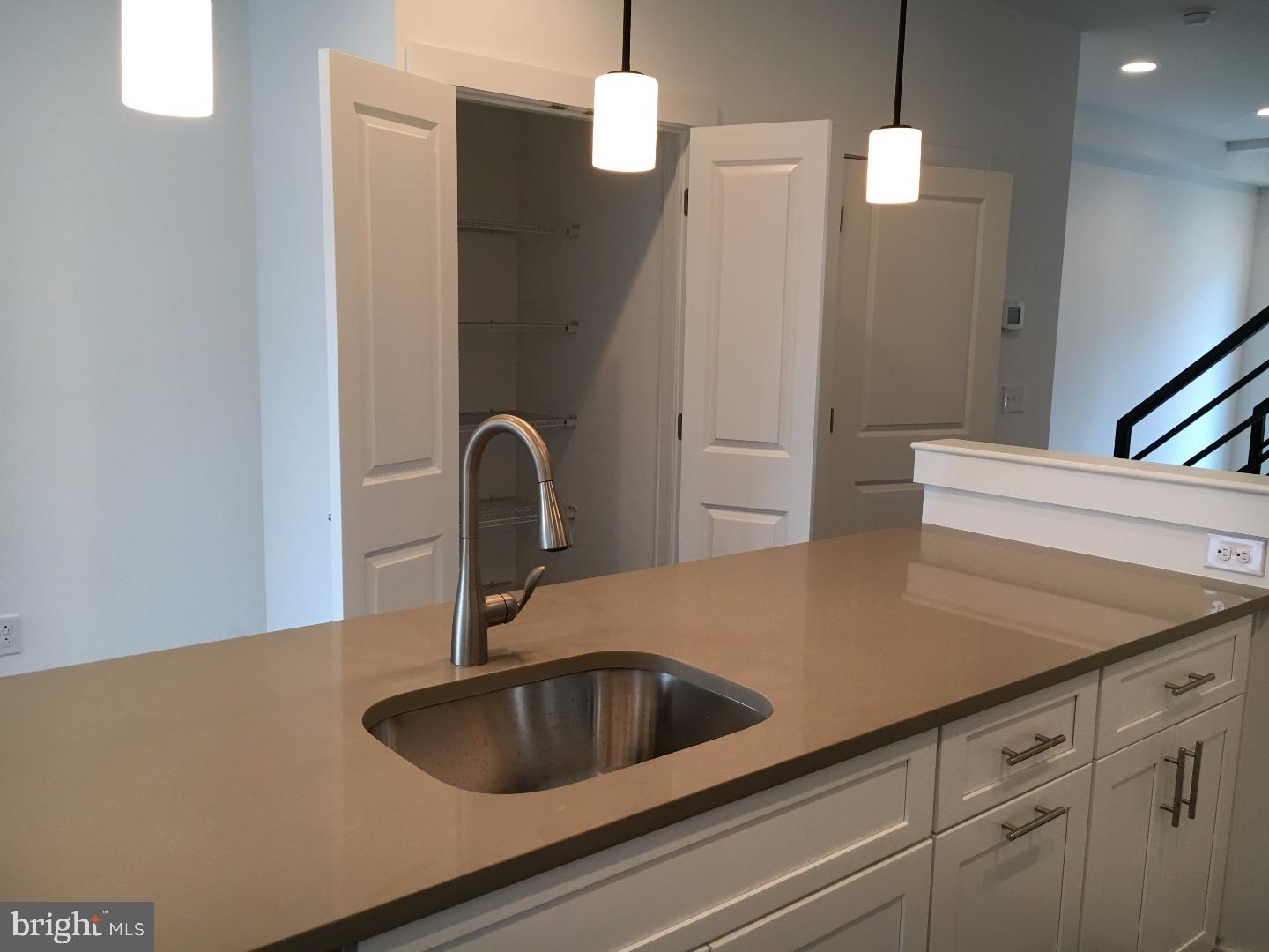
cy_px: 476
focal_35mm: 29
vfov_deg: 48.2
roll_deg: -1.1
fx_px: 1063
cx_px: 634
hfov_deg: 61.7
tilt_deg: -7.5
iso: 40
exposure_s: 1/30
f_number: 2.2
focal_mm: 4.15
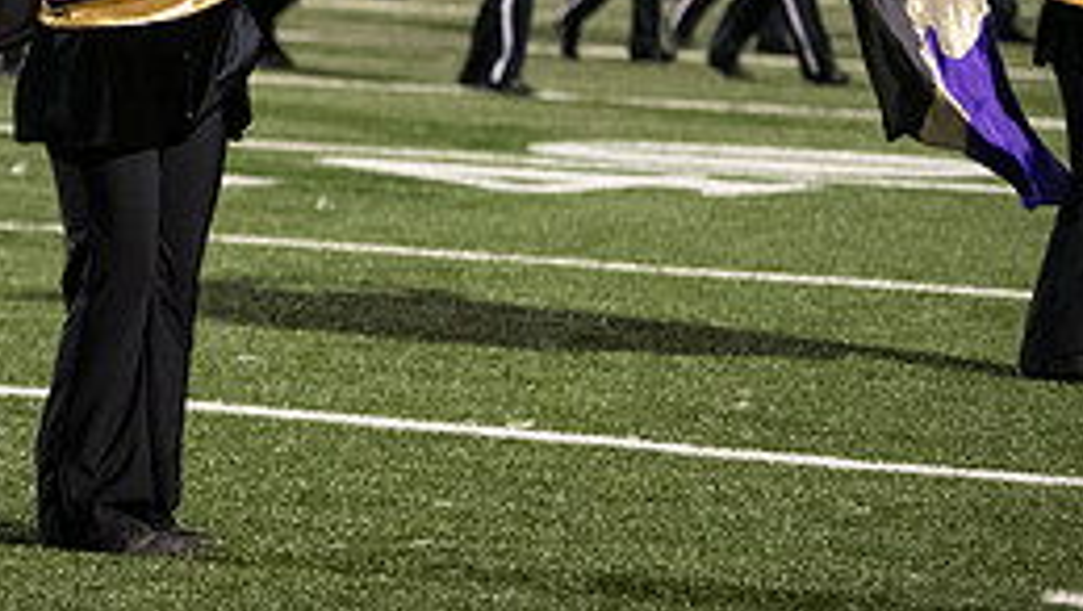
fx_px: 7068
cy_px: -186
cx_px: 192
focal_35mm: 246
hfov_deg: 8.7
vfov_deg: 4.9
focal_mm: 105
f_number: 3.2
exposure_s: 1/640
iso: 5000
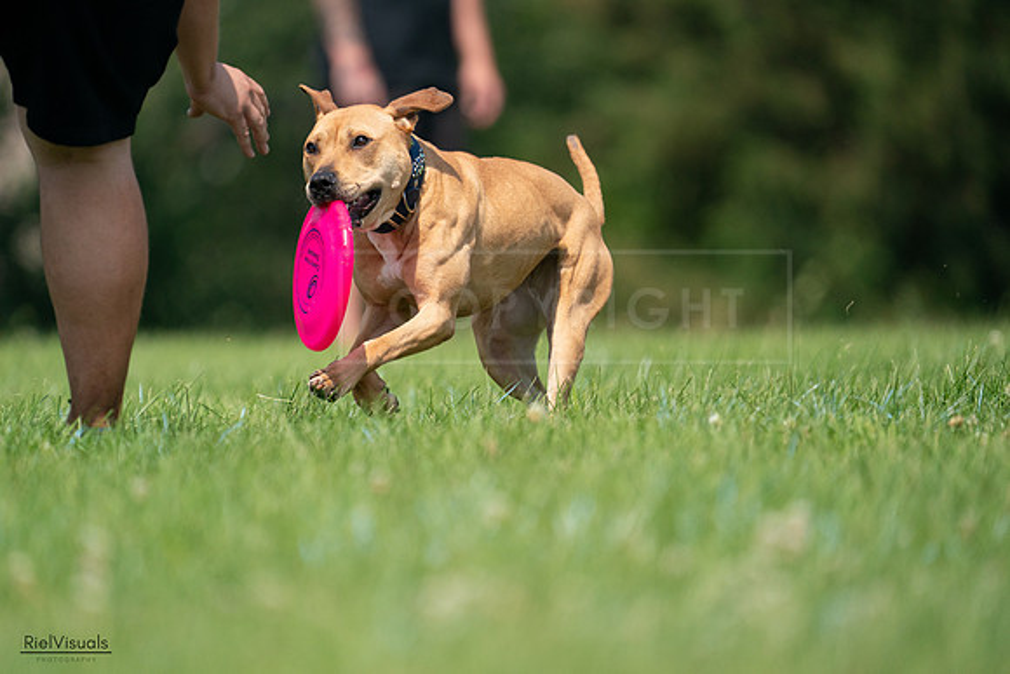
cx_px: 505
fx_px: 16836
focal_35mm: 600
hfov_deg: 3.4
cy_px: 337
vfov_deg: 2.3
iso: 1000
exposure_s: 1/4000
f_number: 6.3
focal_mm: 600
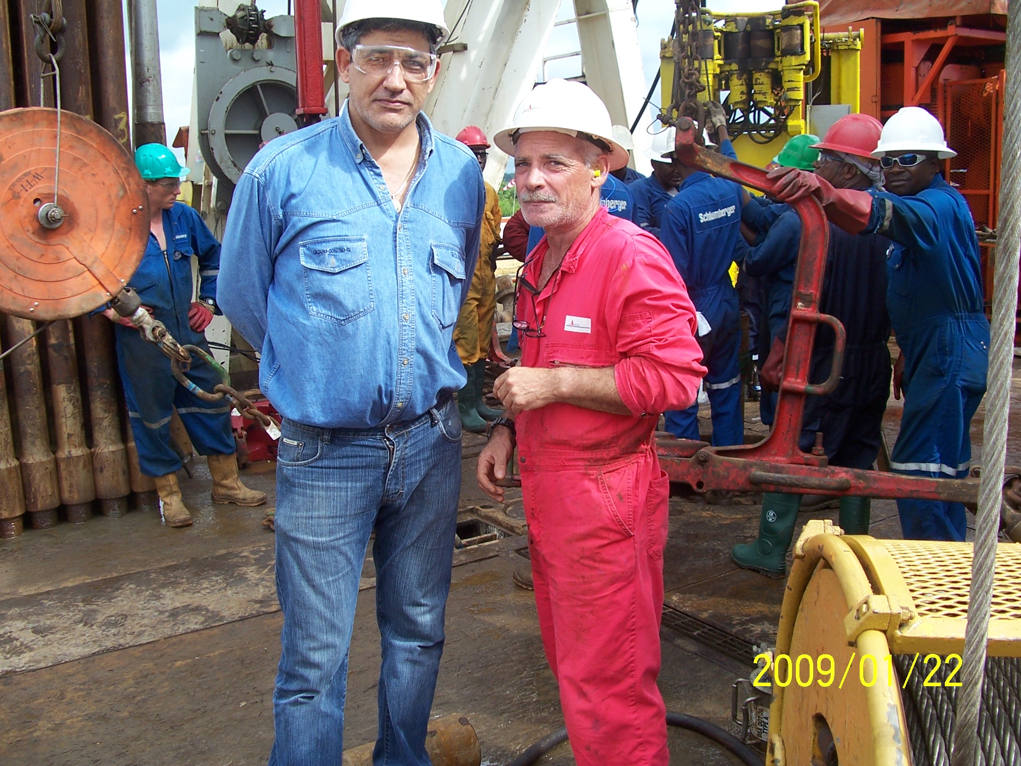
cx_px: 510
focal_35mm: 35
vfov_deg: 40.7
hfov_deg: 52.6
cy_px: 383
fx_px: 1032
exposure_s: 1/350
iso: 80
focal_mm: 6
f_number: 2.8
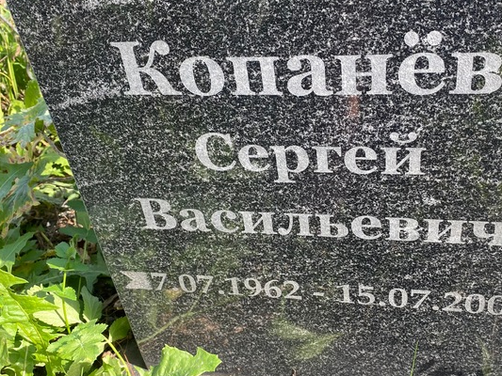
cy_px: 181
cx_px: 292
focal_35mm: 39
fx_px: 566
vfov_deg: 36.8
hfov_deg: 47.7
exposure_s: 1/173
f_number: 1.8
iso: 32
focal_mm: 4.25
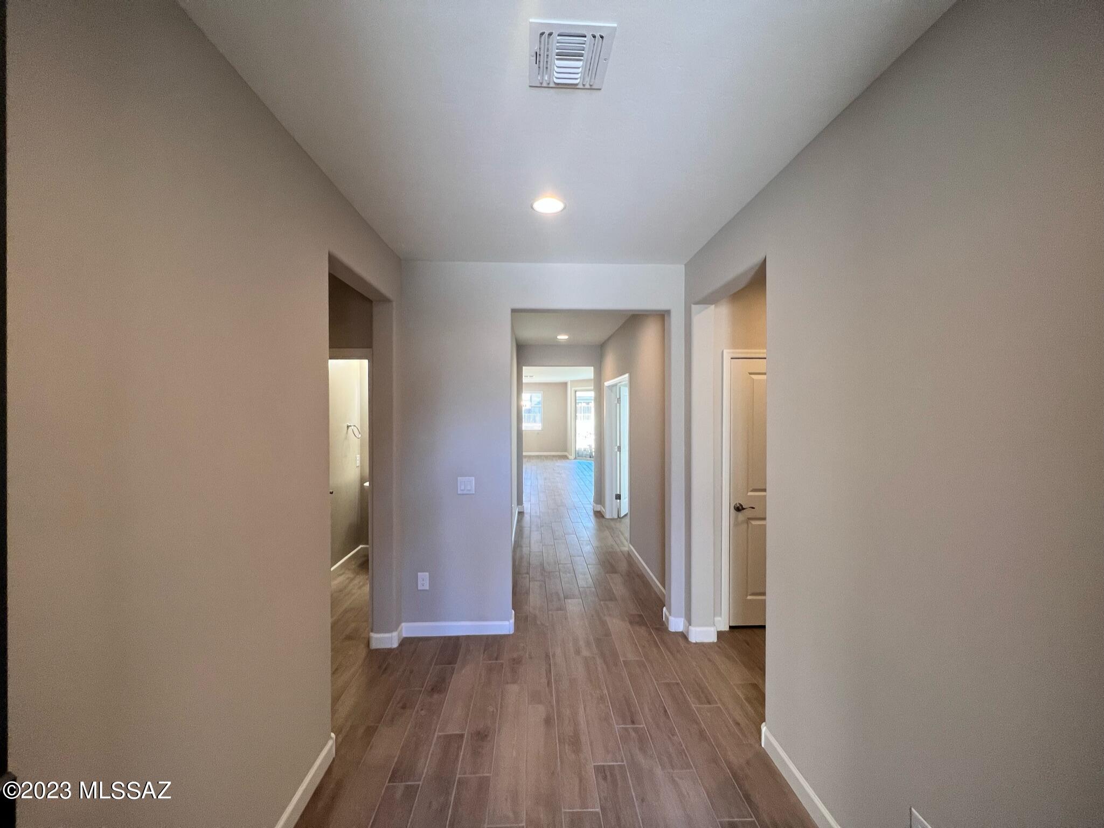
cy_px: 414
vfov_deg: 89.9
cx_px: 552
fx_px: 415
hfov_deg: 106.2
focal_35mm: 13
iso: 160
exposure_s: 1/120
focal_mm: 1.57
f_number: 1.8
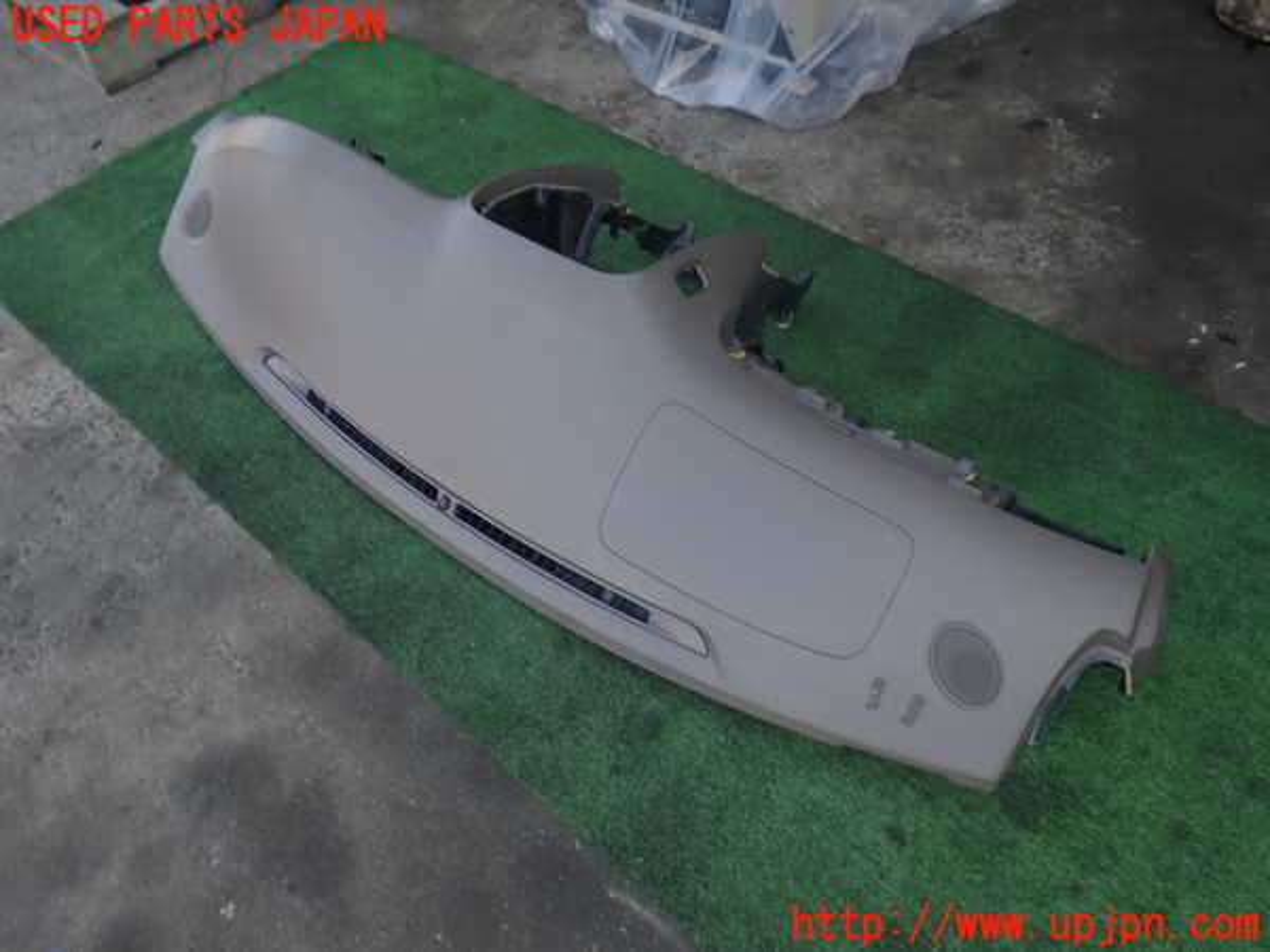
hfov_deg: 60.0
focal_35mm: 30
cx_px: 635
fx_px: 1101
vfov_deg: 46.8
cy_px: 476
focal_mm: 5.4
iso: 100
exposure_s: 1/30
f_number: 6.3
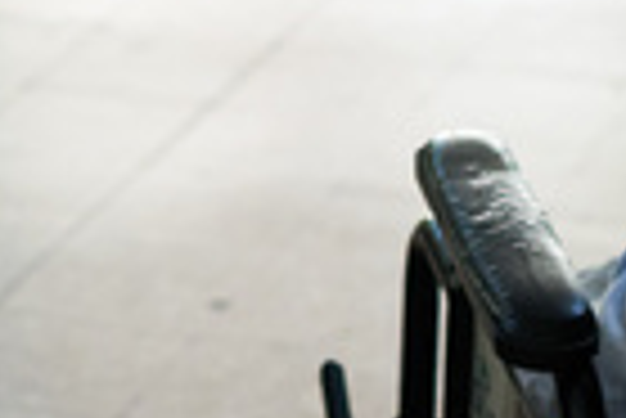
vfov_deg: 5.3
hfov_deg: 7.9
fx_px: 4491
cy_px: -117
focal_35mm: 258
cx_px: -185
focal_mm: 35
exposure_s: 1/320
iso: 1000
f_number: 2.5
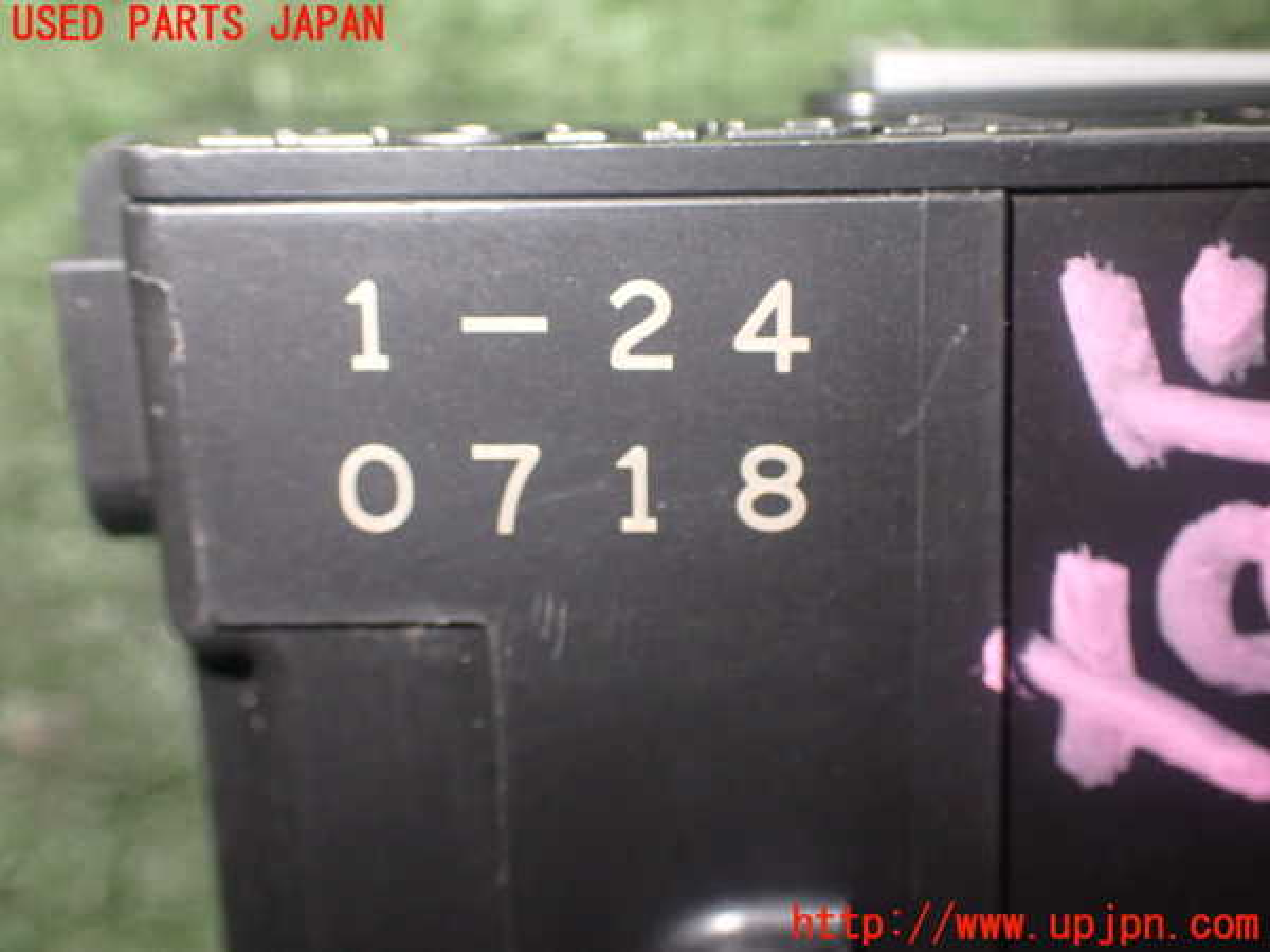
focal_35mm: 50
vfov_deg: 29.1
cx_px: 635
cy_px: 476
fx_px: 1834
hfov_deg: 38.2
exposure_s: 1/50
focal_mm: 9.01
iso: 800
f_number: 3.2
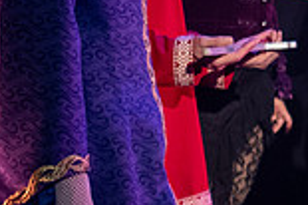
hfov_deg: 10.4
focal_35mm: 186
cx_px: 562
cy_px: -52
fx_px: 1590
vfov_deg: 7.3
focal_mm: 23
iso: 2500
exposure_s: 1/250
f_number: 1.8
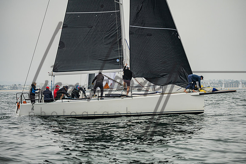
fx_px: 970
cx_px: 123
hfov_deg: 14.5
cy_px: 82
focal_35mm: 142
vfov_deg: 9.7
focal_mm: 140
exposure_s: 1/4000
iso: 360
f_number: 4.8
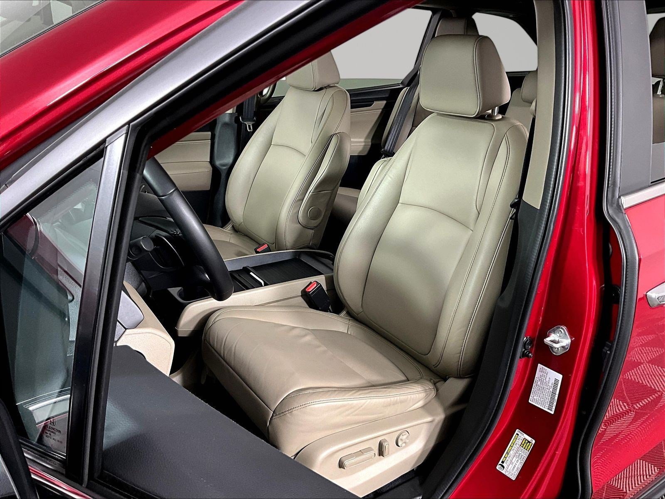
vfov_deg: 48.2
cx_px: 332
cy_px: 250
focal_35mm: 29
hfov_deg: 61.7
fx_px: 557
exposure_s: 1/60
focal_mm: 3
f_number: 1.8
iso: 80
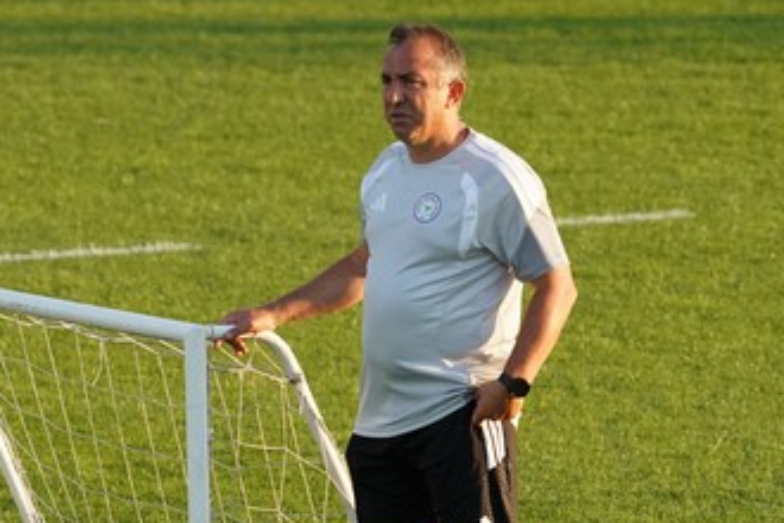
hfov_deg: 2.4
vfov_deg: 1.6
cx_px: 330
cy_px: 296
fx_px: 18793
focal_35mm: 863
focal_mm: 385
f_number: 6.3
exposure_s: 1/2000
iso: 2500
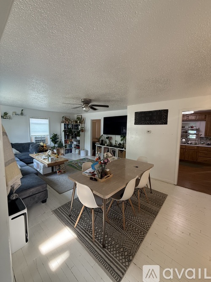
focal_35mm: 14
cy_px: 141
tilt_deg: -6.1
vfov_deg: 102.1
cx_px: 106
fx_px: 114
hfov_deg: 85.7
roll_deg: -1.5
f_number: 2.2
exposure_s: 1/60
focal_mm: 2.22
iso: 200
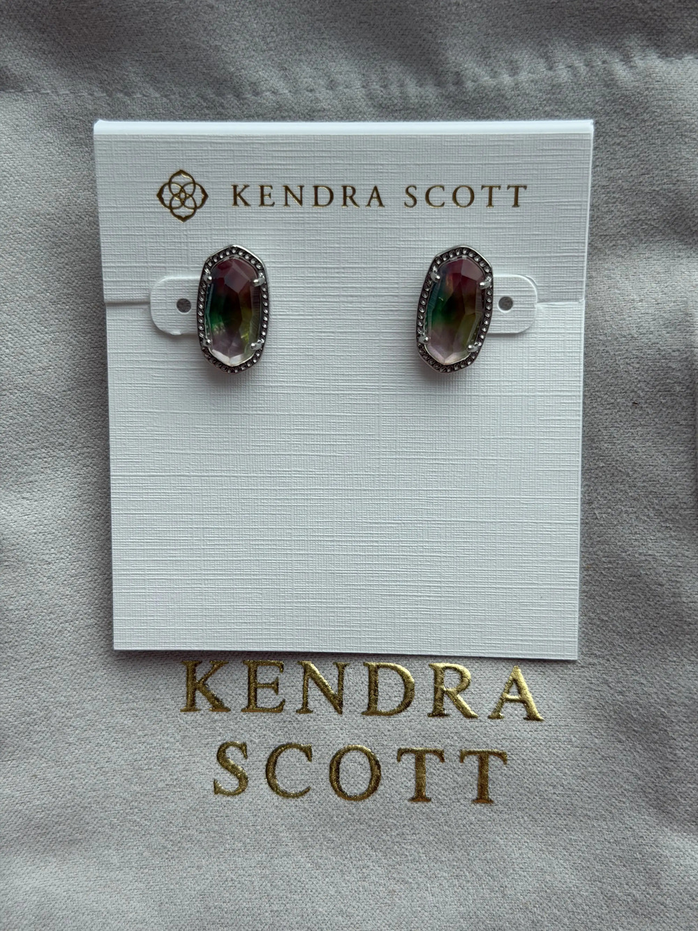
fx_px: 1290
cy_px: 466
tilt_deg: -80.0
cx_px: 349
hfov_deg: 30.3
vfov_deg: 39.7
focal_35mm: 48
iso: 64
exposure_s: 1/657
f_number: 1.78
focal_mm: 6.76
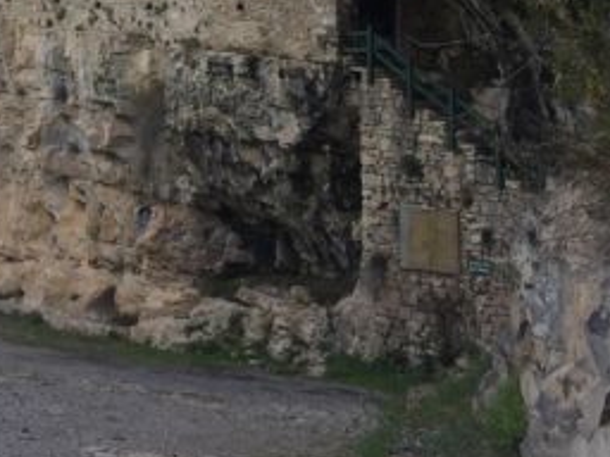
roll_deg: -6.4
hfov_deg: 21.0
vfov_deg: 15.7
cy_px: -217
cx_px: -112
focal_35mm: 87
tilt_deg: +12.1
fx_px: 1533
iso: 32
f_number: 2.2
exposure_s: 1/694
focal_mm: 4.15
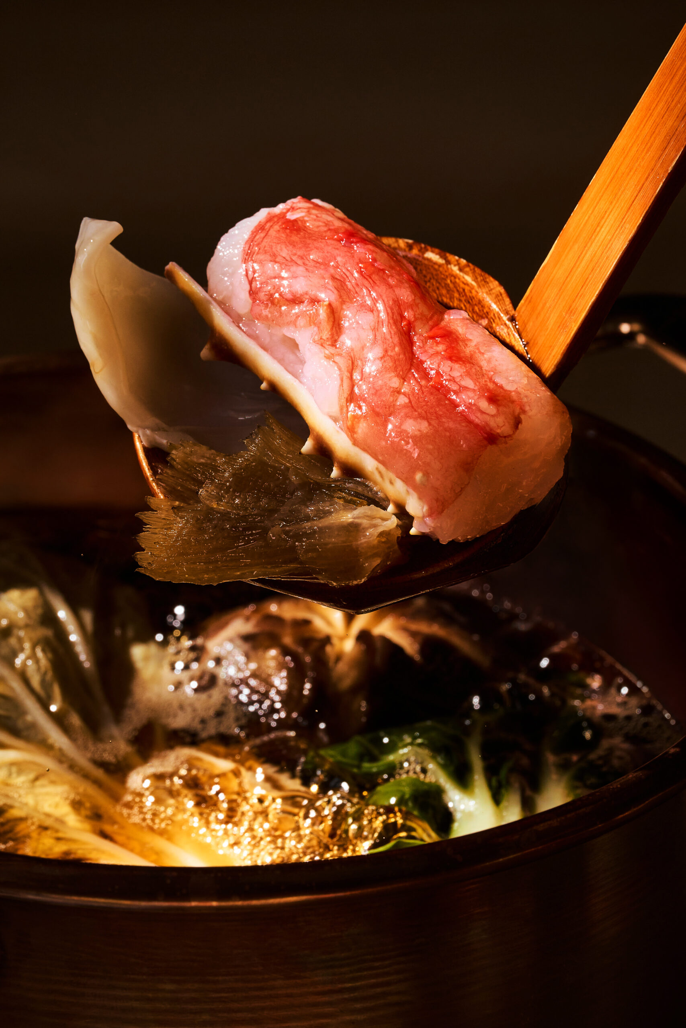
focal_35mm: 300
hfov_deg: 4.6
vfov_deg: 6.9
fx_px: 8573
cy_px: 514
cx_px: 343
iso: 400
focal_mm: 200
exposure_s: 1/125
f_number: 11
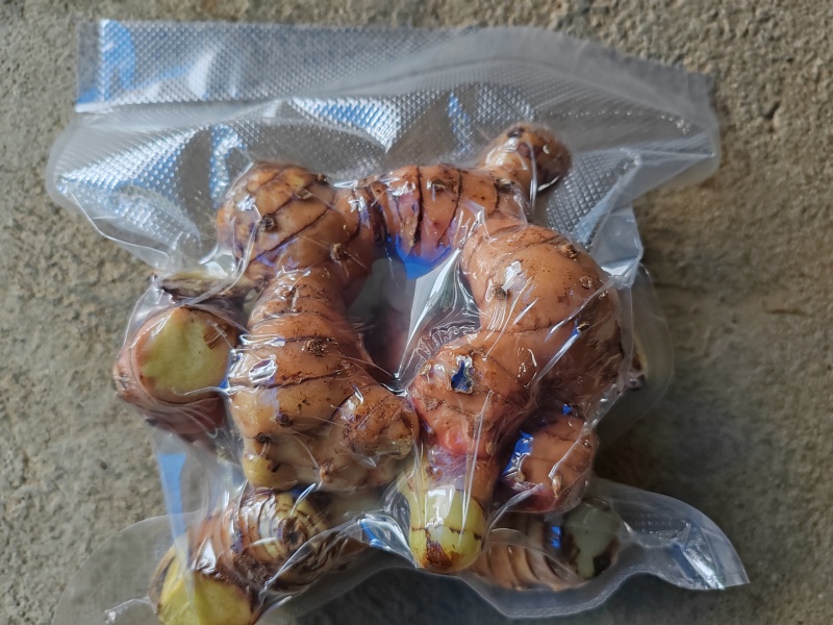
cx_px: 416
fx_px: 650
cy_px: 312
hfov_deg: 65.3
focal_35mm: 27
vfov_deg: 51.4
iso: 800
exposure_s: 1/100
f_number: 1.8
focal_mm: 6.14
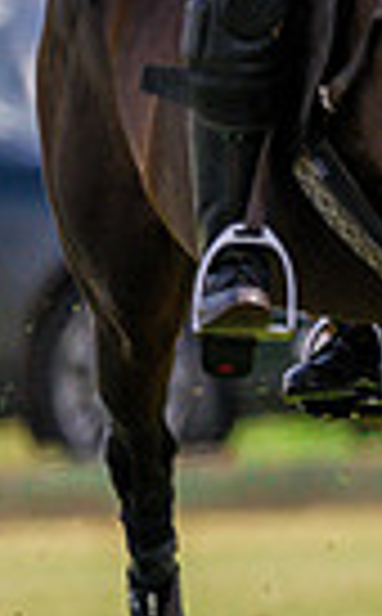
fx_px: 45246
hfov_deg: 0.5
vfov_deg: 0.8
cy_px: 58
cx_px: 1582
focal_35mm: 2702
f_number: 4
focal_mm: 500
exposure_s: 1/2500
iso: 400
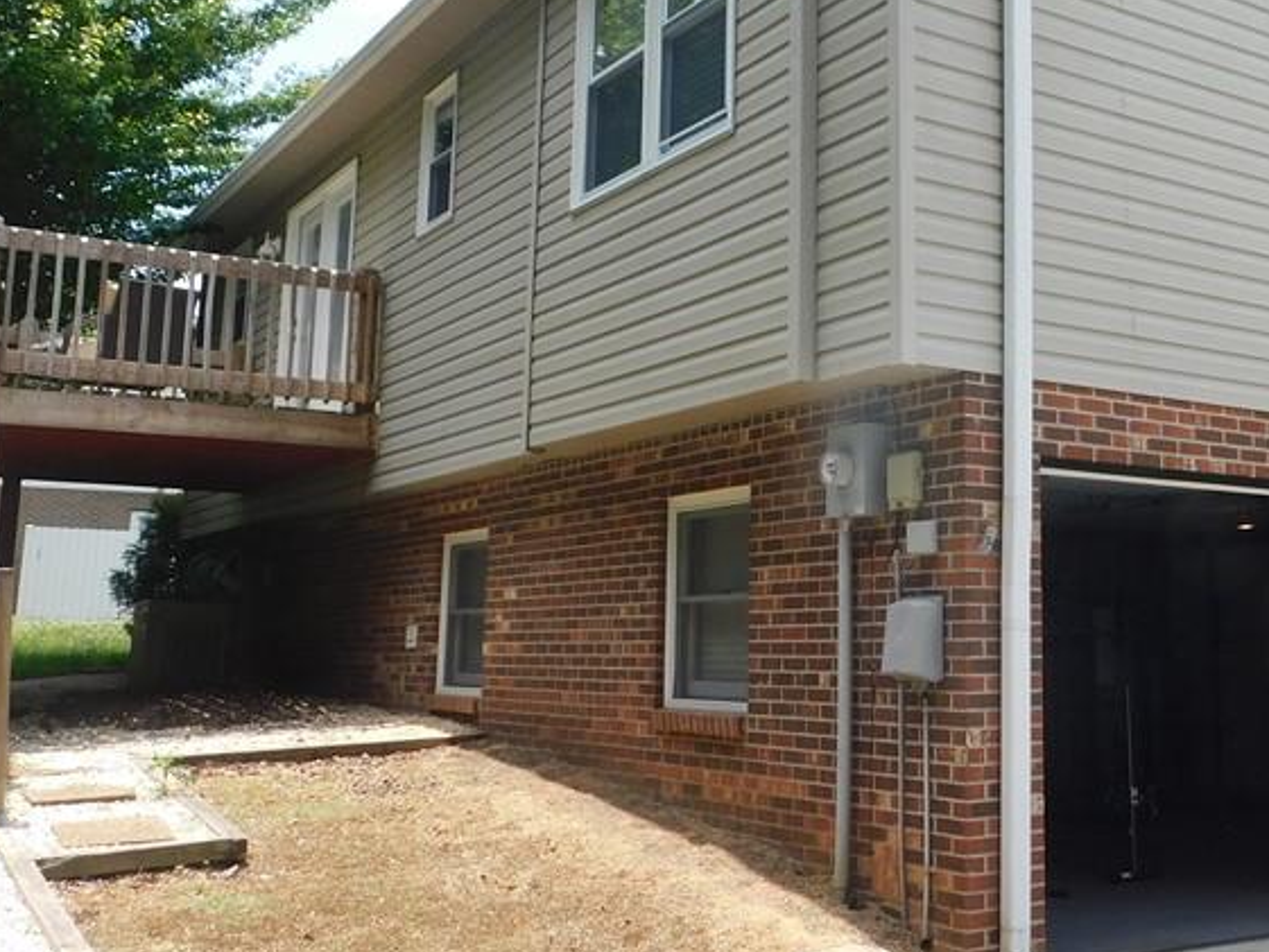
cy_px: 350
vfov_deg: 34.2
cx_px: 875
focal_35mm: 42
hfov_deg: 44.0
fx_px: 1540
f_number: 3
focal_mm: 4
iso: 125
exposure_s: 1/800
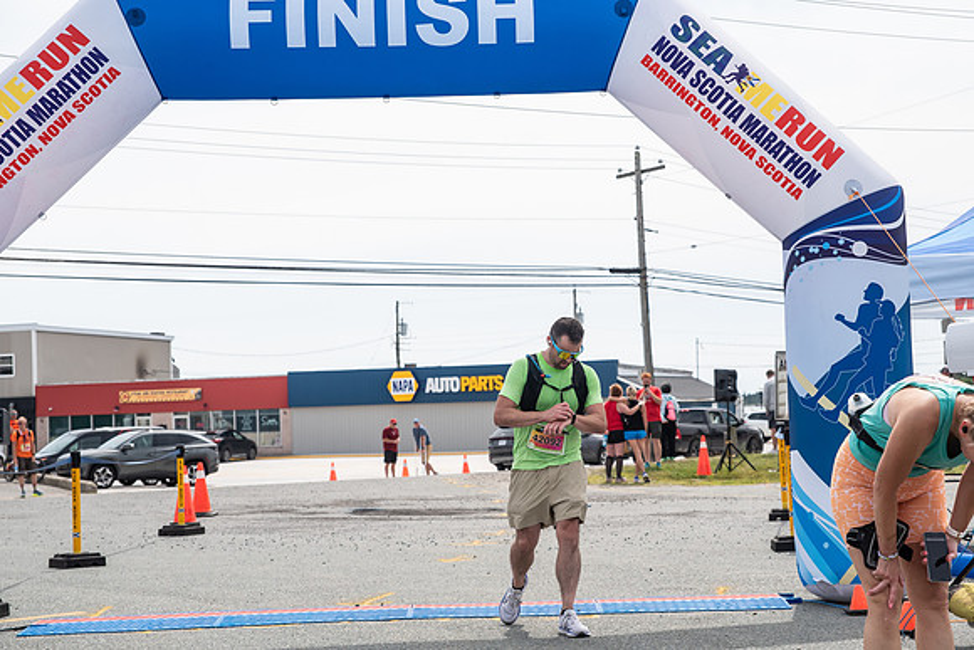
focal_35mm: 68
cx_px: 522
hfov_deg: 29.5
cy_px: 348
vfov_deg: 19.9
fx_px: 1851
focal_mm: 60
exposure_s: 1/4000
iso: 800
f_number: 4
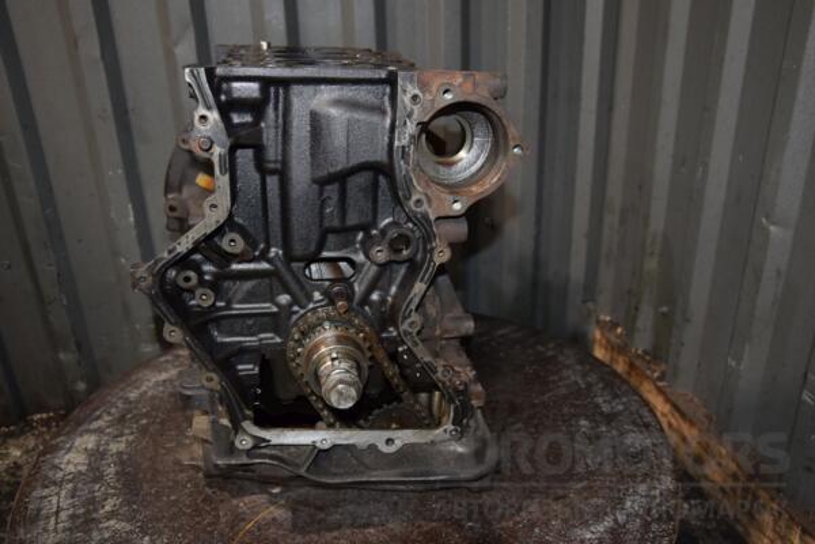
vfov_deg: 41.7
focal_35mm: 32
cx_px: 408
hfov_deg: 59.5
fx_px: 713
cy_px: 272
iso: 800
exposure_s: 1/60
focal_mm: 21
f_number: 5
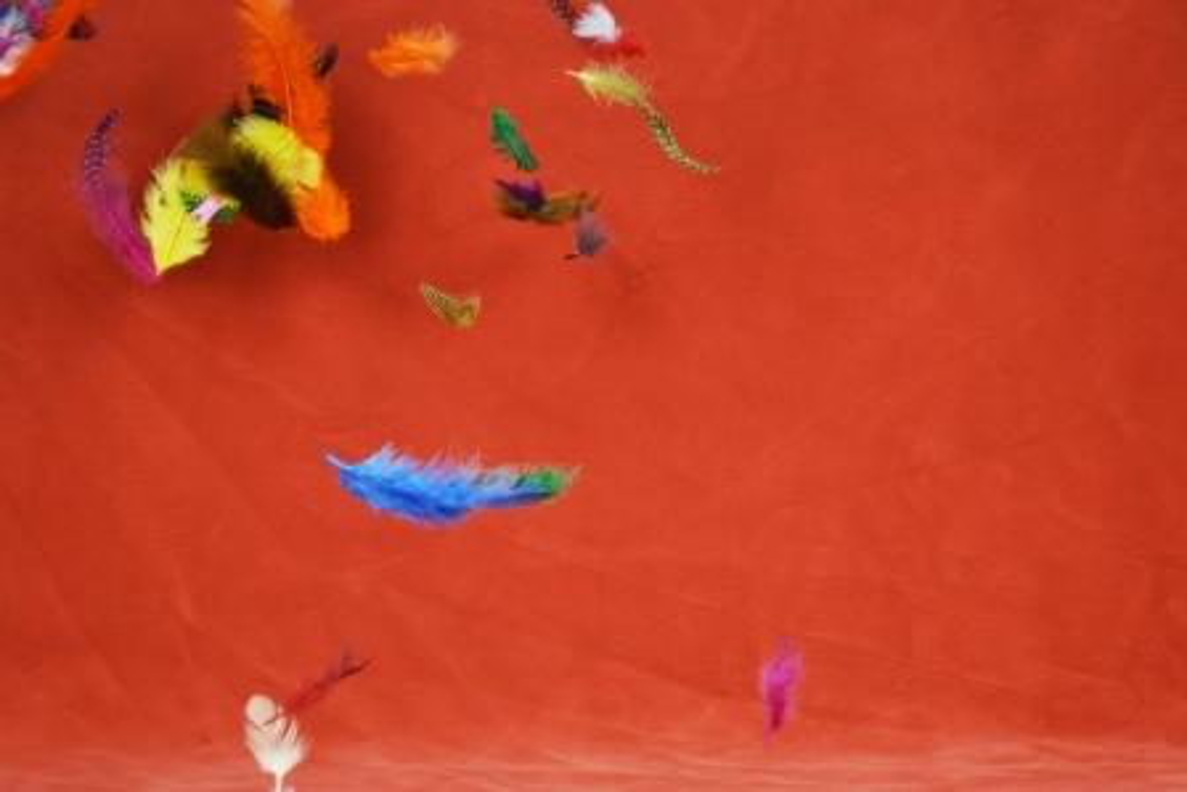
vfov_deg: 16.6
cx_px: 594
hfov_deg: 24.6
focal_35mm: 82
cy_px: 396
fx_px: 2721
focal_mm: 55
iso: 100
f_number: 5.6
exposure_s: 1/125
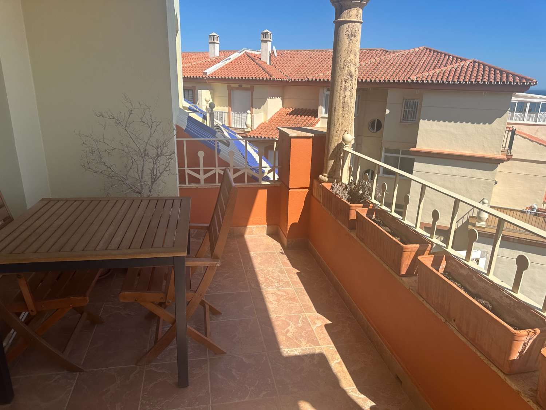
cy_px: 205
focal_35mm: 24
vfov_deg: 56.8
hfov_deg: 71.6
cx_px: 273
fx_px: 379
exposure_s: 1/3717
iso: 80
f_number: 1.78
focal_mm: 6.86
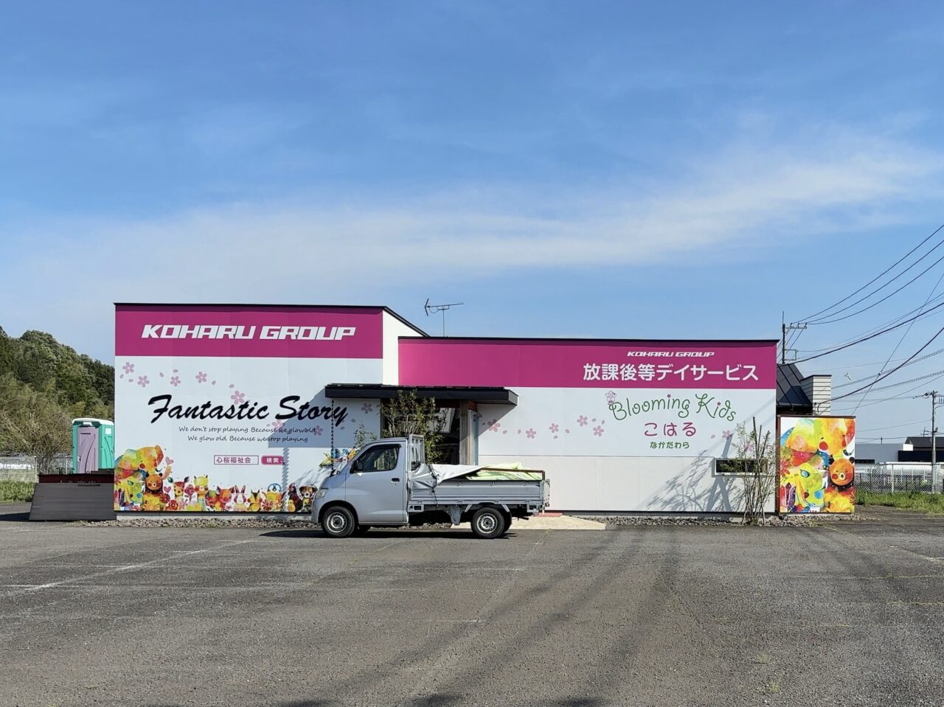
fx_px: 709
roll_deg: -0.7
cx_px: 472
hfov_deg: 67.3
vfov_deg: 53.0
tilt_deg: -0.9
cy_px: 354
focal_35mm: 26
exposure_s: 1/3650
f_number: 1.6
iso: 50
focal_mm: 5.96
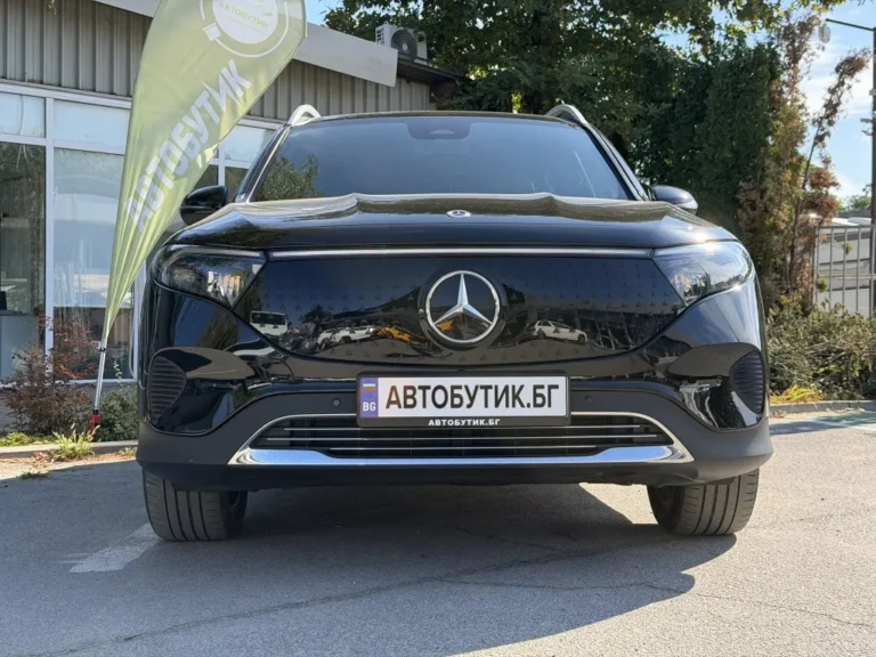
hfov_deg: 39.7
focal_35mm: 48
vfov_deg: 30.3
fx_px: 1215
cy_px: 328
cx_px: 438
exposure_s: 1/1513
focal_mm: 6.76
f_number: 1.78
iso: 80
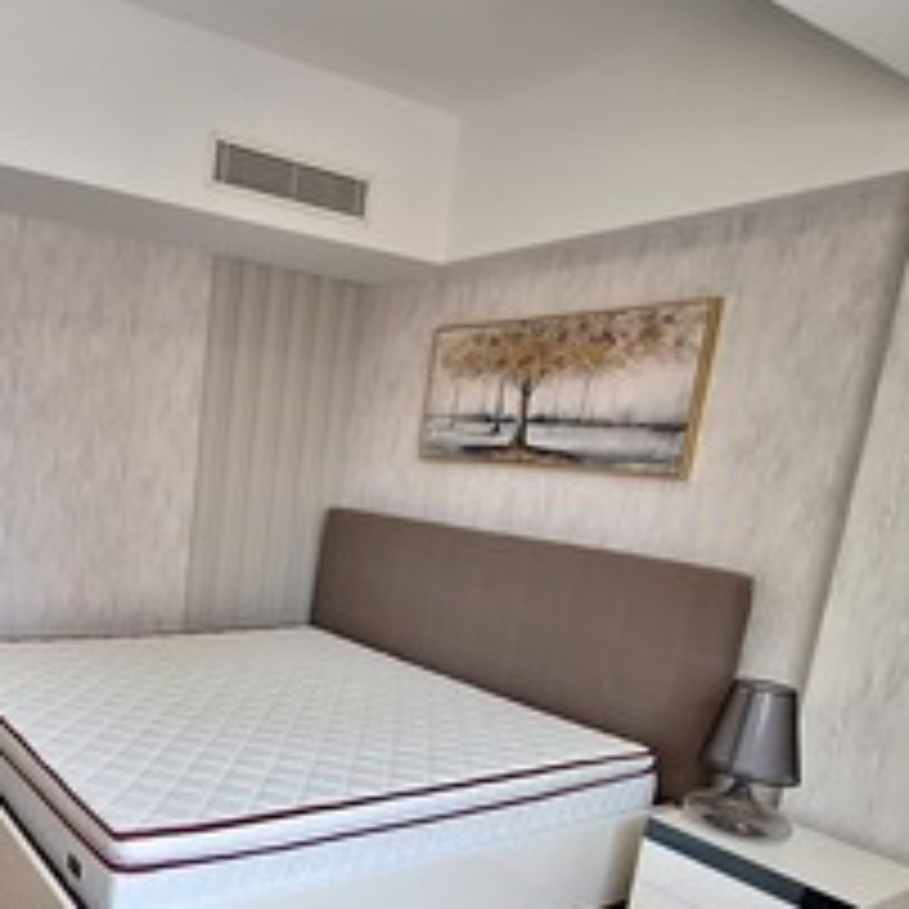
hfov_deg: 54.4
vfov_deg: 60.0
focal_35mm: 26
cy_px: 578
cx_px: 119
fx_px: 772
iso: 160
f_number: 2.2
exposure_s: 1/40
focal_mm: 1.74
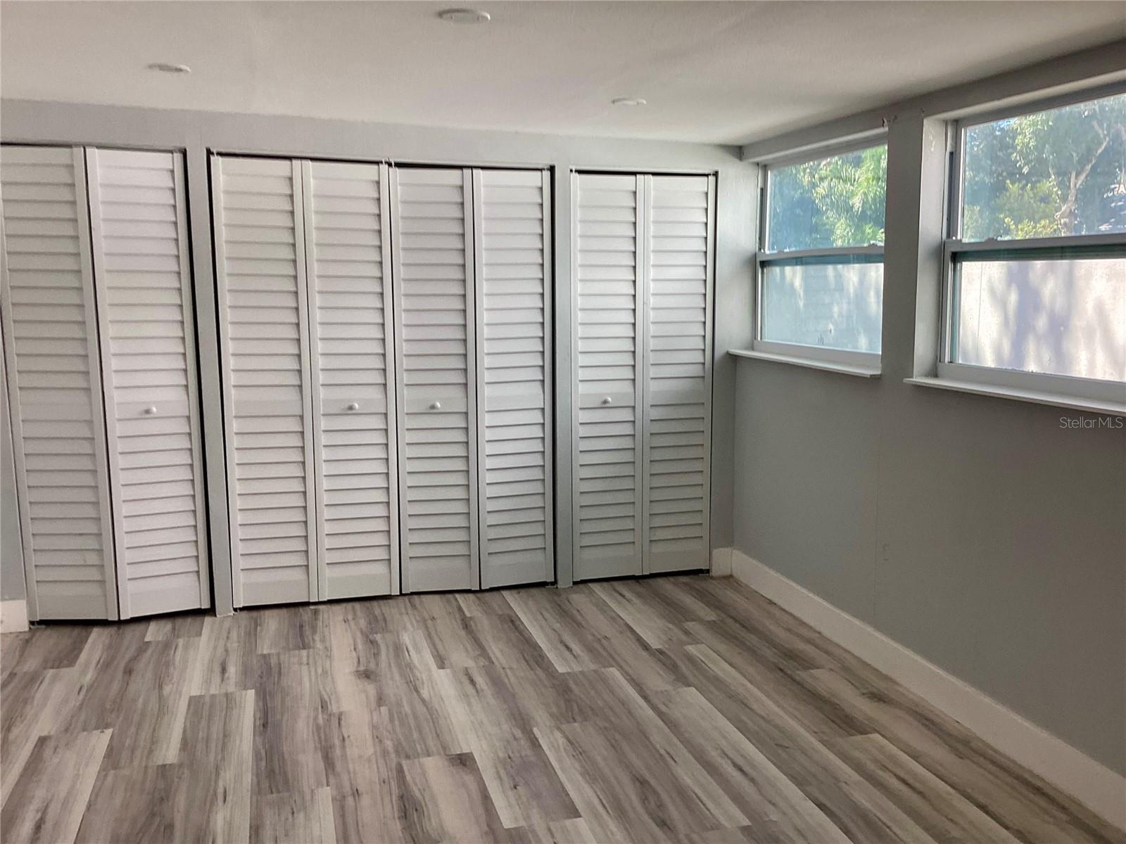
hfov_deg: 58.4
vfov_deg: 45.4
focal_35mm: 31
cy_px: 422
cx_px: 563
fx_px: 1008
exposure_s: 1/120
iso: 40
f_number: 2.4
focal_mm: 3.3
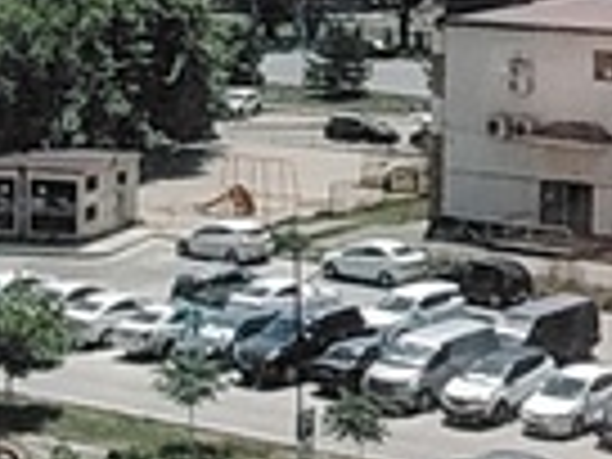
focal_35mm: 125
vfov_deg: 11.7
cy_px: -9
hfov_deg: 15.3
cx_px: 684
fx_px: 2210
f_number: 2.2
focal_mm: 1.42
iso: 100
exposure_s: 1/3204
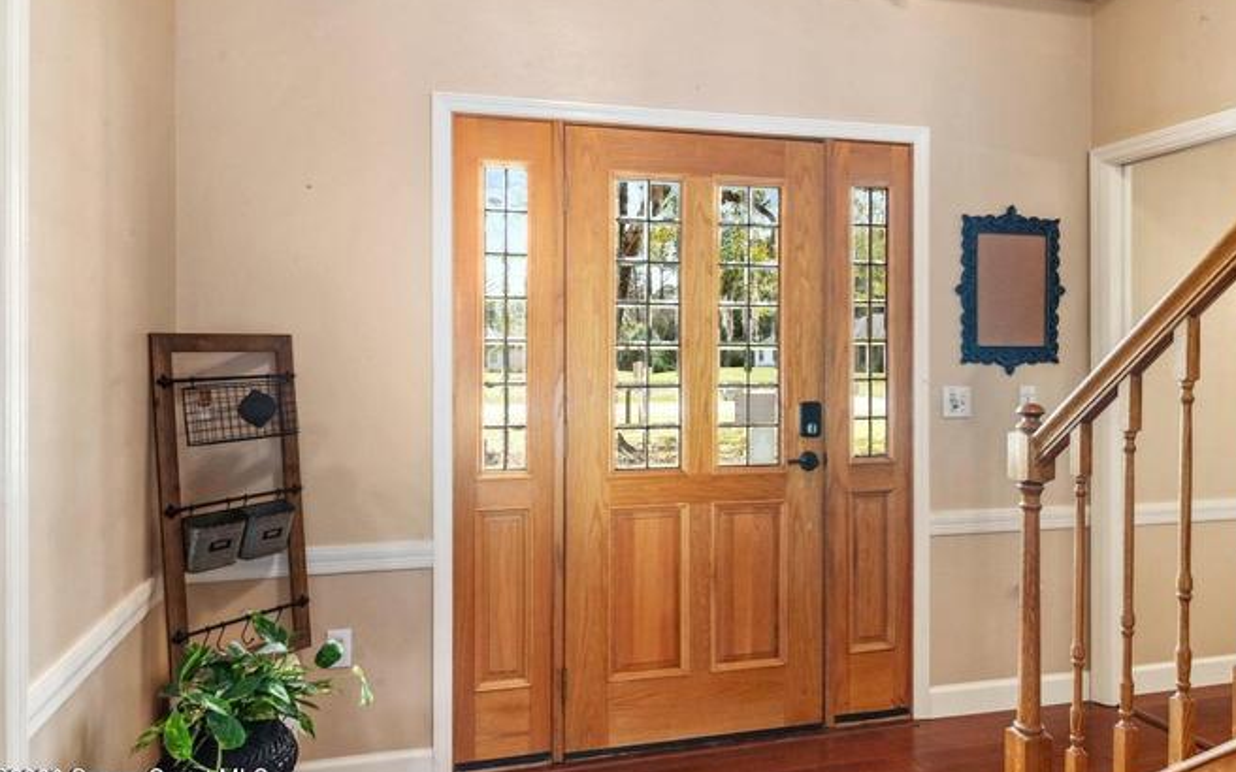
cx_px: 664
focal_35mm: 28
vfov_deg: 44.5
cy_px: 367
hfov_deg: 66.4
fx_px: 943
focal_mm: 25
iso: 1250
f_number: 9
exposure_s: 1/3.33
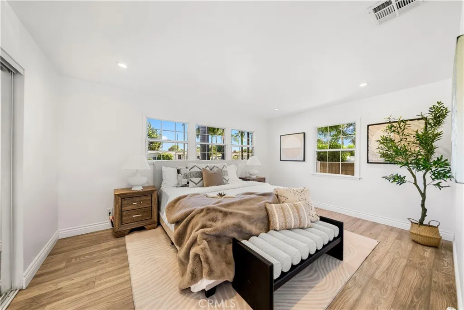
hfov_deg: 112.6
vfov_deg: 90.0
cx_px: 232
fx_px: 155
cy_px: 155
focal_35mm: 12
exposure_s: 1
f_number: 5.6
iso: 100
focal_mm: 12
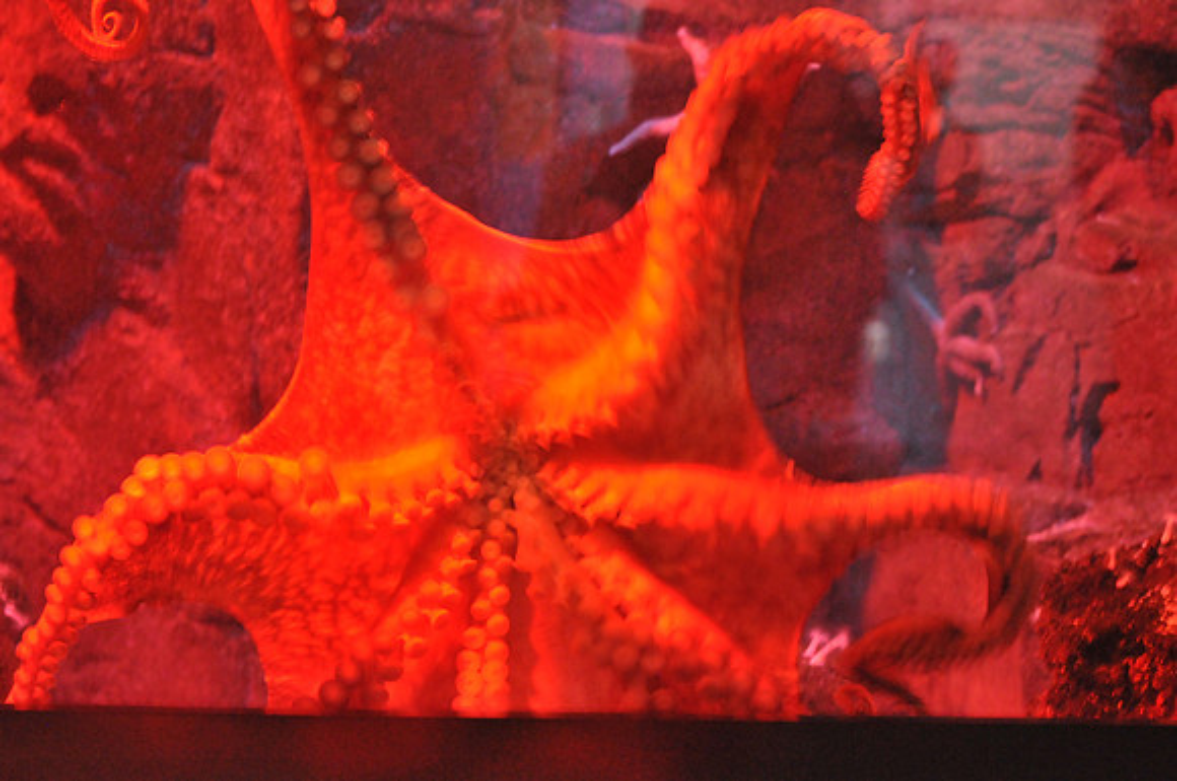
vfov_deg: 13.0
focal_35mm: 105
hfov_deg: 19.5
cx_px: 588
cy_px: 390
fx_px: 3428
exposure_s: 1/5
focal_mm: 70
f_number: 4.5
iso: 3200
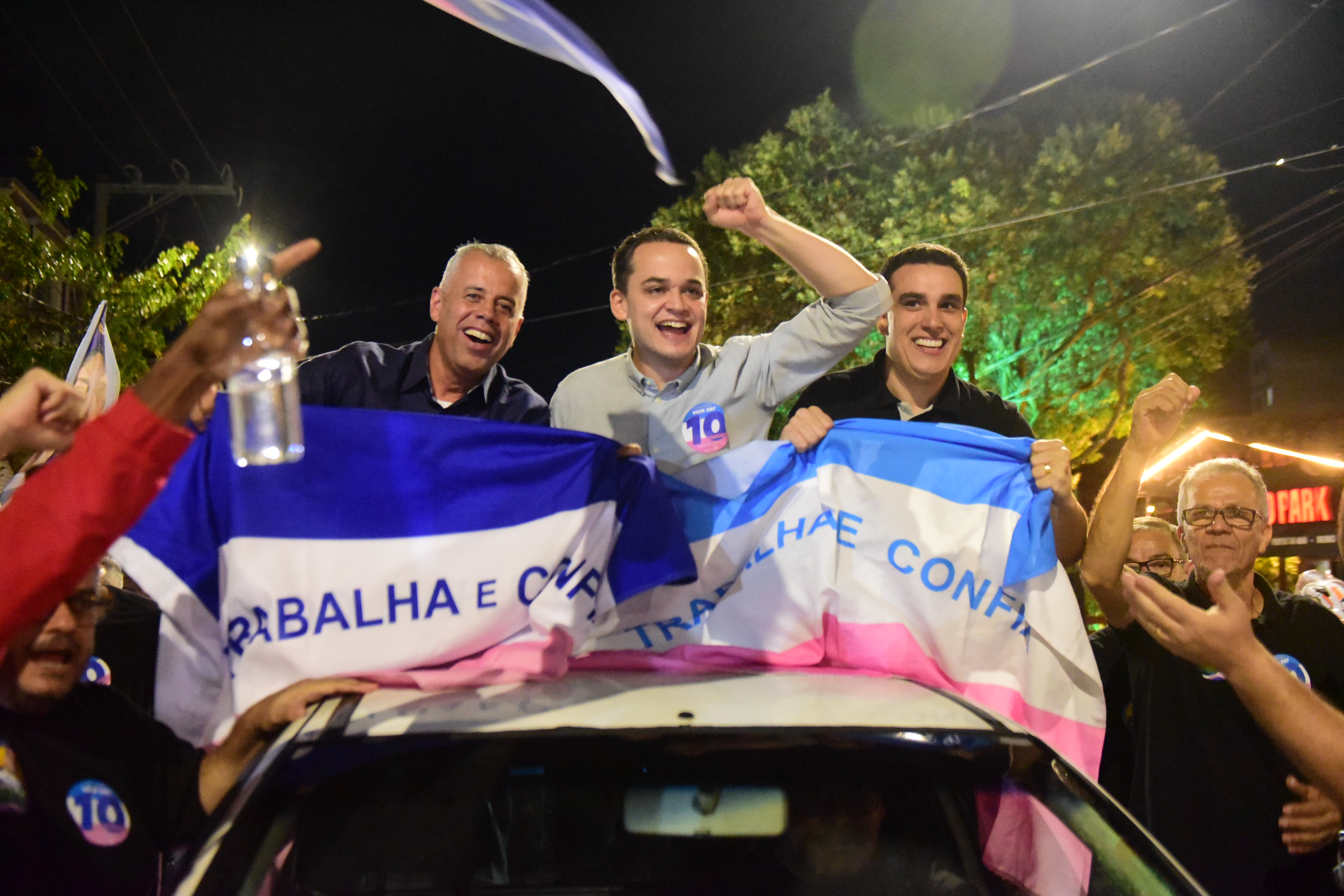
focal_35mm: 36
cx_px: 672
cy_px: 448
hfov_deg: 53.1
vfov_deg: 36.9
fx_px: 1344
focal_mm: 36
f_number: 3.5
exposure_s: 1/200
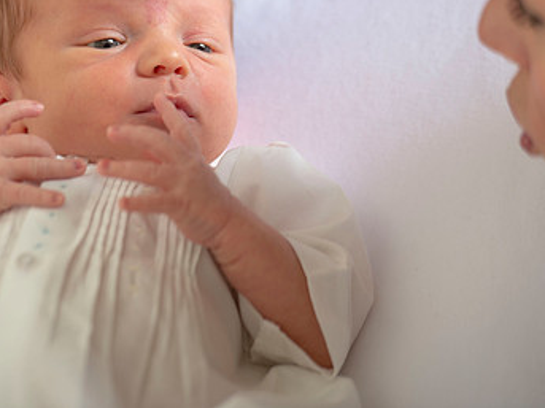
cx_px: 182
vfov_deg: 4.4
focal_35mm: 341
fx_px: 5367
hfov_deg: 5.8
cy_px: 85
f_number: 2.8
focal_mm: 195
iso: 80
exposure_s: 1/160
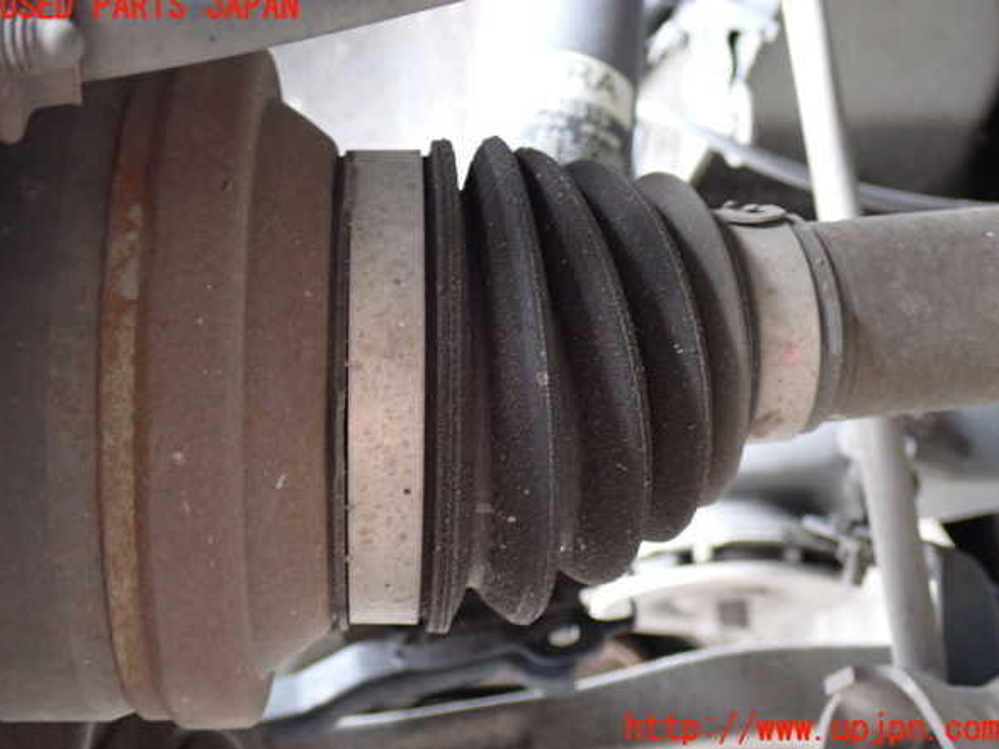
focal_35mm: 48
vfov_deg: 30.3
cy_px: 369
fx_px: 1385
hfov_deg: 39.7
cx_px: 500
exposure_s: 1/13
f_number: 3.1
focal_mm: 8.4
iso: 800
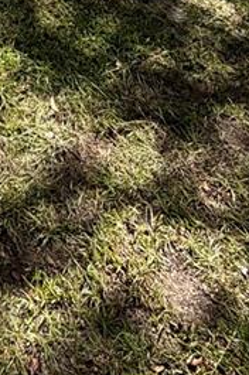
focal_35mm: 66
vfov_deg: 17.8
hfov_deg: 18.3
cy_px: -416
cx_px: -123
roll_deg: -0.7
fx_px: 686
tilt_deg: +8.3
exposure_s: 1/770
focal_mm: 2.22
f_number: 2.2
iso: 32
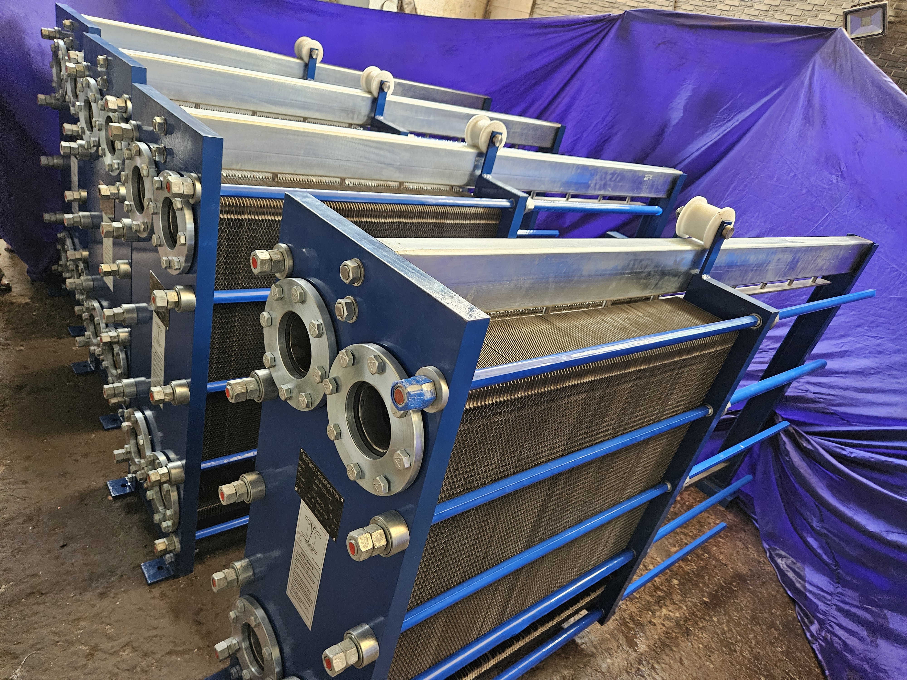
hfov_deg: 73.9
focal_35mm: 23
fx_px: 603
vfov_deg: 58.9
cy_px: 340
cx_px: 454
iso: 800
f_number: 1.8
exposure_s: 1/100
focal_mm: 5.4
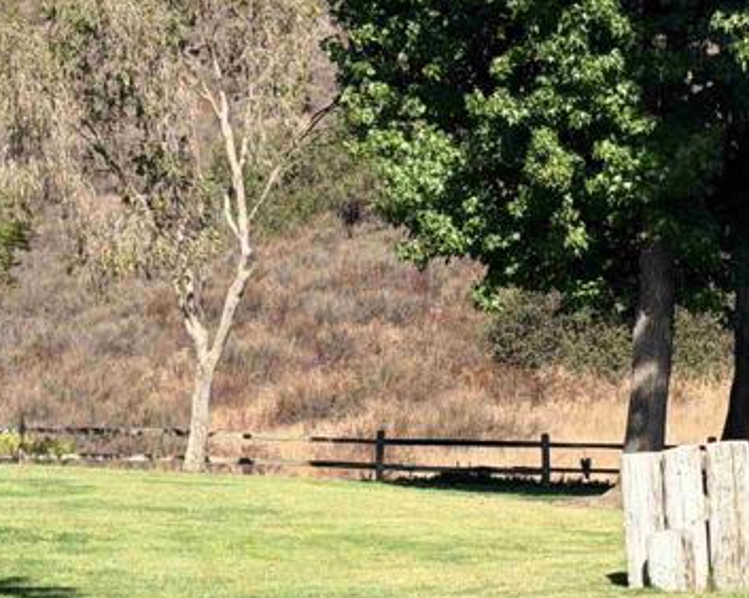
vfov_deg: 11.3
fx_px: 3013
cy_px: 322
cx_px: 552
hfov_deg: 14.1
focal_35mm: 136
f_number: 1.78
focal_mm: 6.76
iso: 64
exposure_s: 1/3534
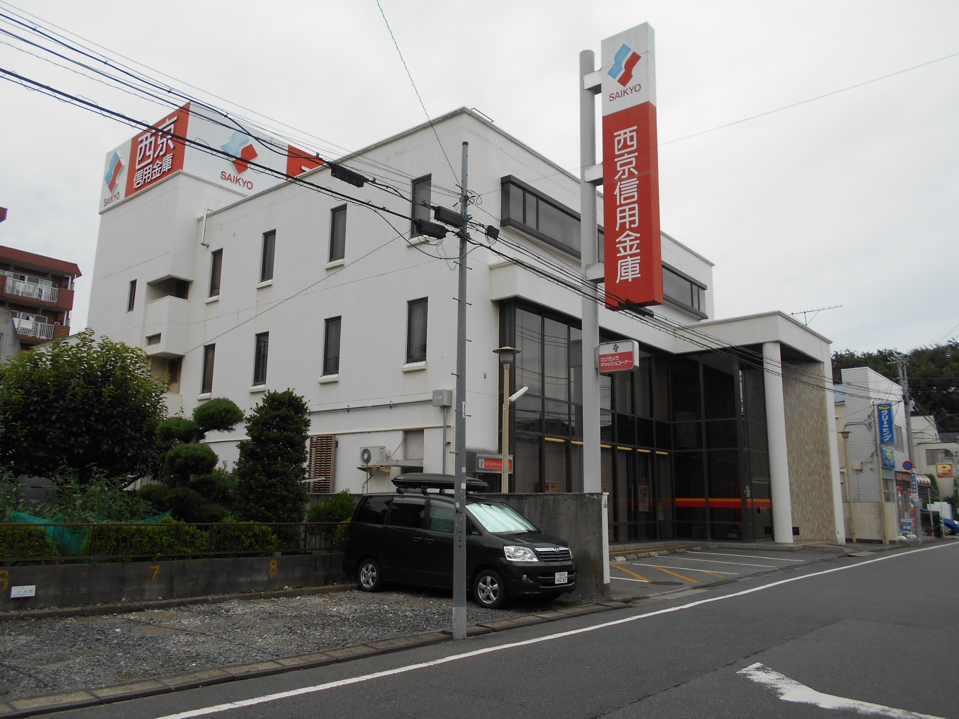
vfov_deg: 53.1
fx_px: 720
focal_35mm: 26
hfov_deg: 67.3
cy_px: 360
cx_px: 480
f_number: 3.2
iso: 80
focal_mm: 4.6
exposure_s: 1/500
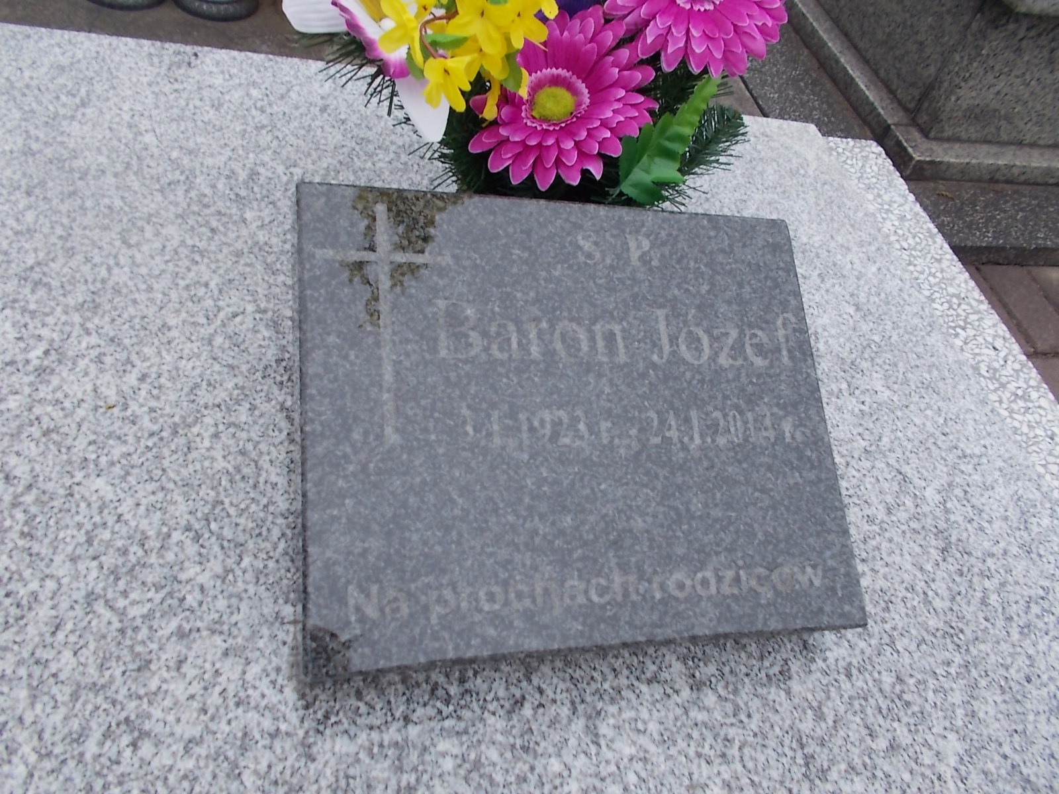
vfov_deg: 53.1
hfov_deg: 67.3
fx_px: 795
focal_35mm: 26
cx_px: 530
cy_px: 397
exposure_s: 1/80
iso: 80
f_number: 8
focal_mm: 4.6
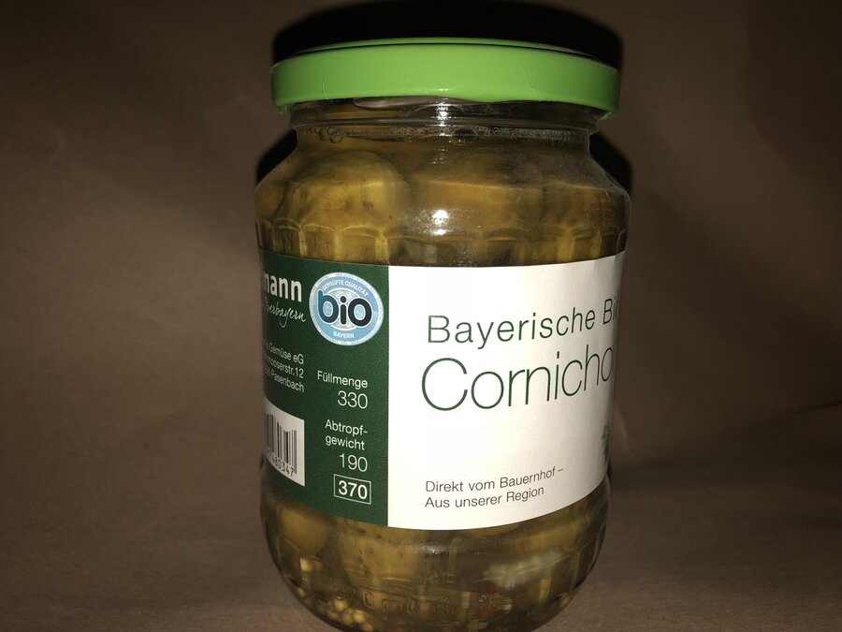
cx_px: 421
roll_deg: +0.4
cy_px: 316
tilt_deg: -8.7
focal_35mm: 29
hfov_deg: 61.7
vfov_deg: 48.2
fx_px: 705
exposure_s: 1/273
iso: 20
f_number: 1.8
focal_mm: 3.99
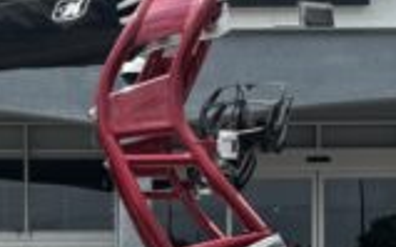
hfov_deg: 15.7
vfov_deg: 9.7
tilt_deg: +0.5
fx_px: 1434
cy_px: 304
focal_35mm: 133
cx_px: 100
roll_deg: +0.3
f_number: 1.6
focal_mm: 5.96
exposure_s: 1/2778
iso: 50
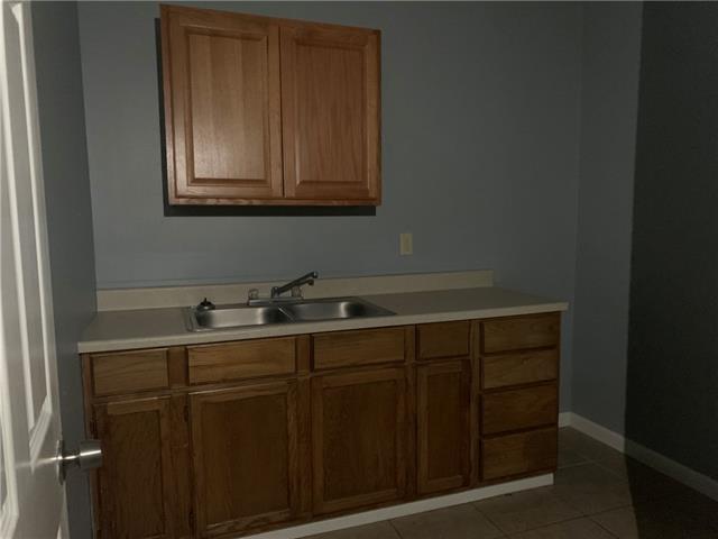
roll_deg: +0.9
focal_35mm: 26
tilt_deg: -7.4
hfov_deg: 67.3
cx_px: 359
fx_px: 539
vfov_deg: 53.1
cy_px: 270
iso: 1250
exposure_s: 1/15
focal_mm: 4.25
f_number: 1.8
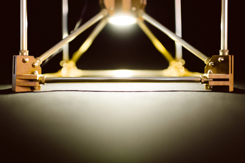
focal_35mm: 35
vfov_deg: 37.9
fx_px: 238
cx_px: 122
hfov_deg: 54.4
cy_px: 82
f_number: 1.8
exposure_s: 1/125
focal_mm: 35
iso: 1600
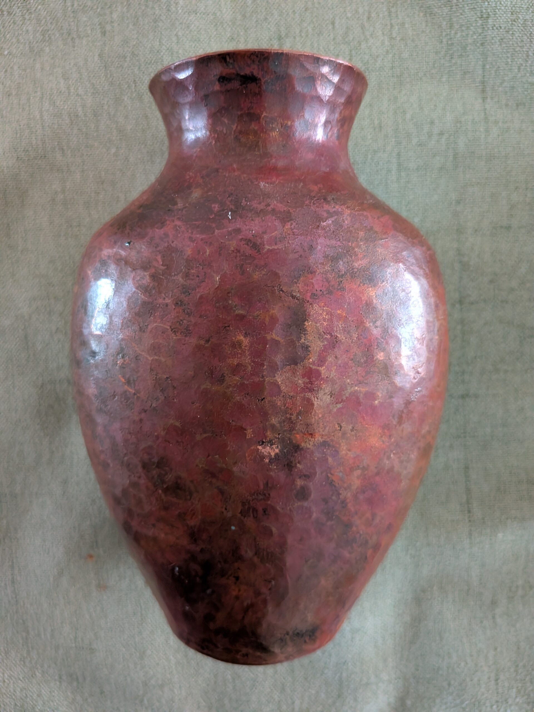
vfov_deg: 71.6
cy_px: 356
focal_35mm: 24
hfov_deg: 56.8
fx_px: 494
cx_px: 267
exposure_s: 1/15
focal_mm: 4.53
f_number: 1.7
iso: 1131
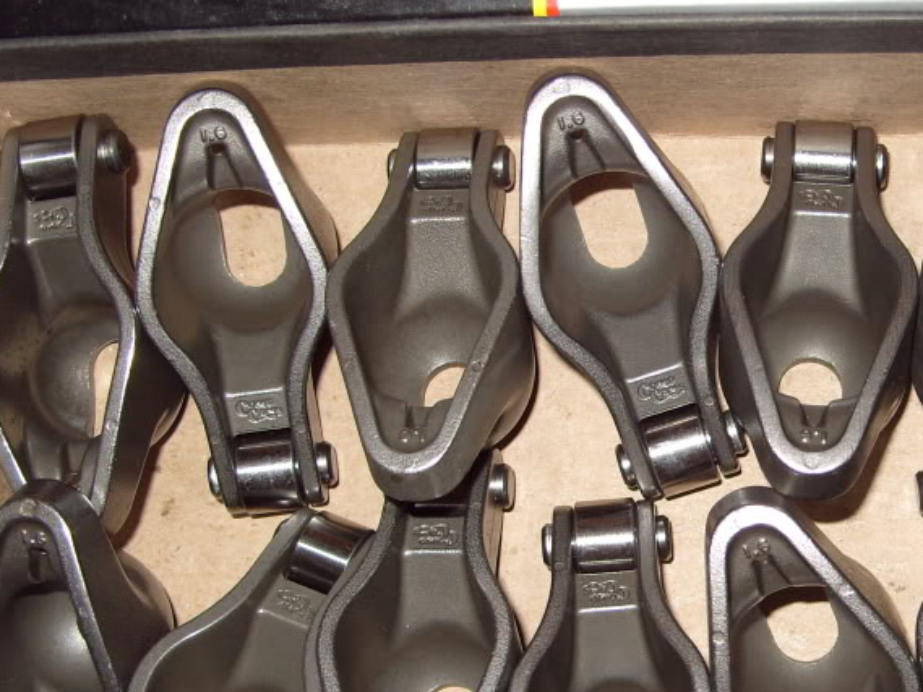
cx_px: 767
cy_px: 428
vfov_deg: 23.2
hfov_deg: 29.8
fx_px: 1680
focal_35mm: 63
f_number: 2.8
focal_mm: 7.8
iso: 100
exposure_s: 1/45
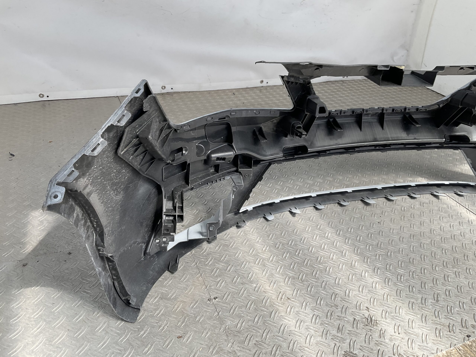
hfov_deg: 61.7
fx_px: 399
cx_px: 238
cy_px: 178
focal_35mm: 29
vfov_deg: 48.2
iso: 16
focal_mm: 3
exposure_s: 1/291
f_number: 1.8
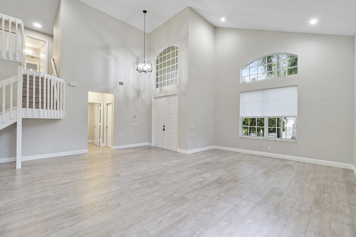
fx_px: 148
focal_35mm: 15
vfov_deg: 77.3
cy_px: 118
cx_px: 178
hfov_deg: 100.4
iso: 160
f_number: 11
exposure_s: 1/4
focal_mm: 10
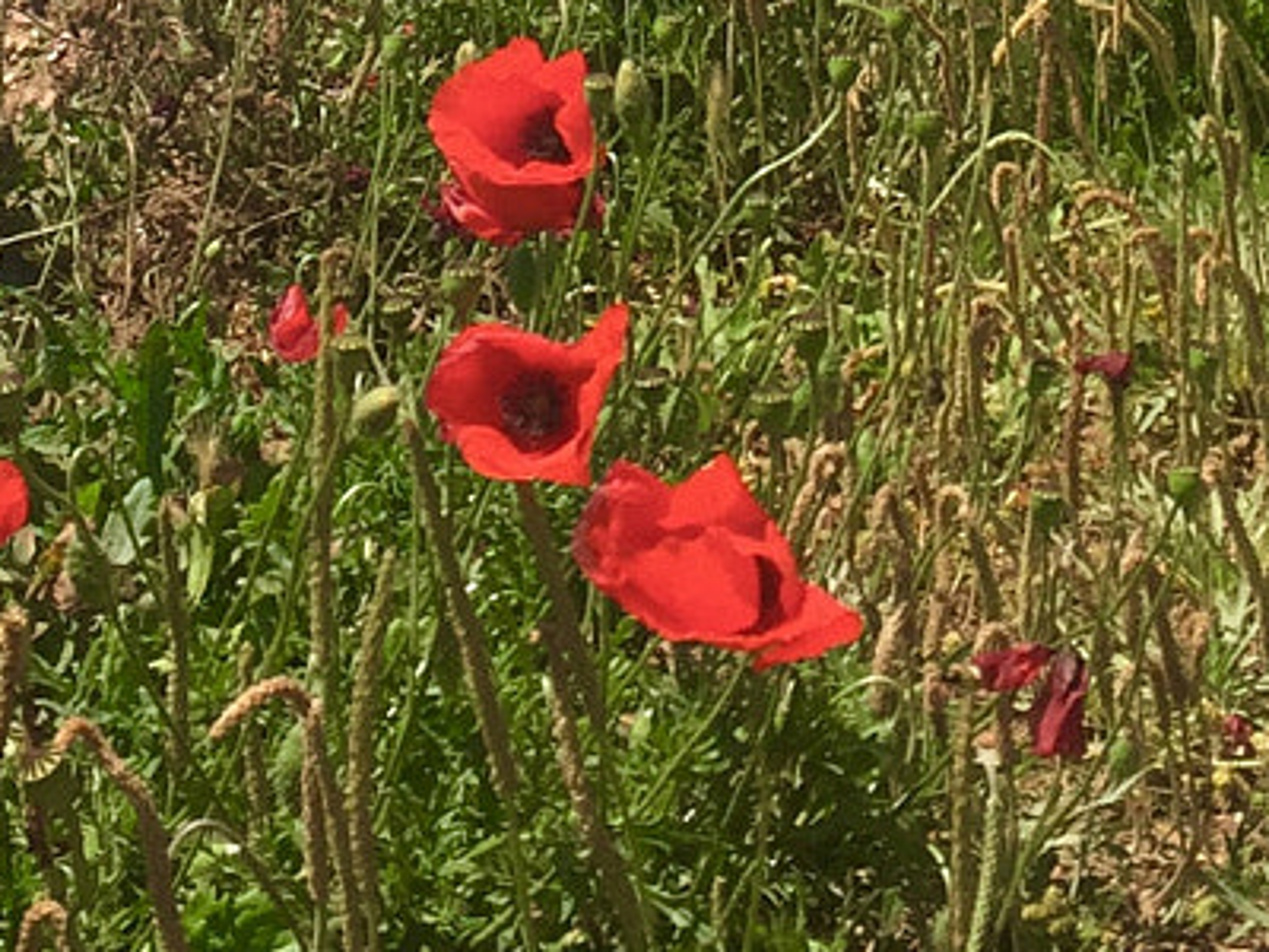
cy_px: -920
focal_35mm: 116
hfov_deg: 16.9
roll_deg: +0.8
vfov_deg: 11.5
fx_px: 4252
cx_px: 466
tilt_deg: -2.3
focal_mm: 4.15
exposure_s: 1/1980
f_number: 2.2
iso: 32
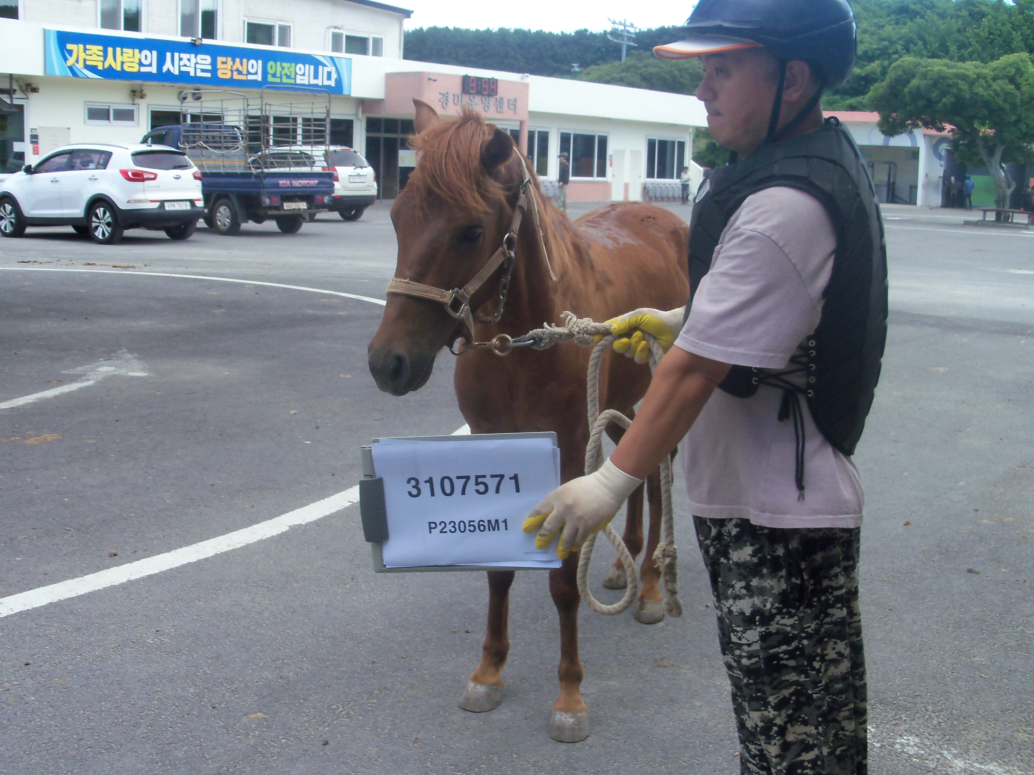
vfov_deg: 35.9
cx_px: 496
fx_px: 1195
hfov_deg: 46.8
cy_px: 412
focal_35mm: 40
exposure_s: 1/250
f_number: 3
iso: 80
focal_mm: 6.3
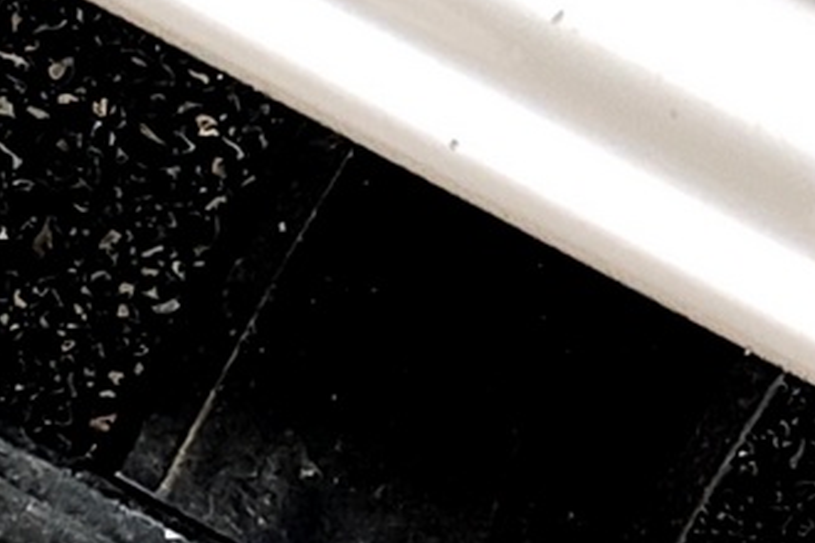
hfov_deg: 7.9
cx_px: -1232
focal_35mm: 239
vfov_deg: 5.7
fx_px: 5410
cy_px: 254
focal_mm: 8.7
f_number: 1.8
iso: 231
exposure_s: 1/59
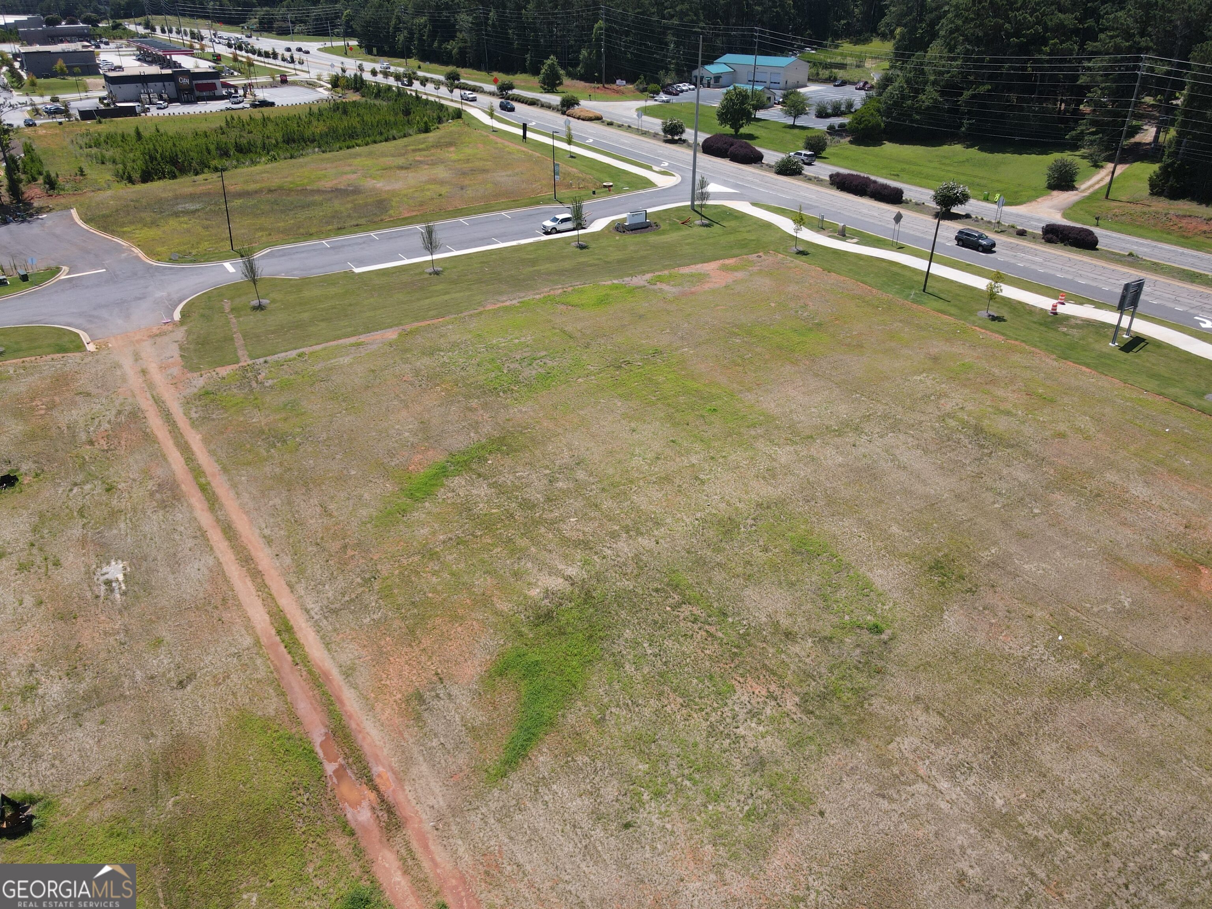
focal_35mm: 24
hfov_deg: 71.6
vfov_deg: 56.8
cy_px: 454
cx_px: 606
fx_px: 840
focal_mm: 4.5
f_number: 2.8
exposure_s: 1/640
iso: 100
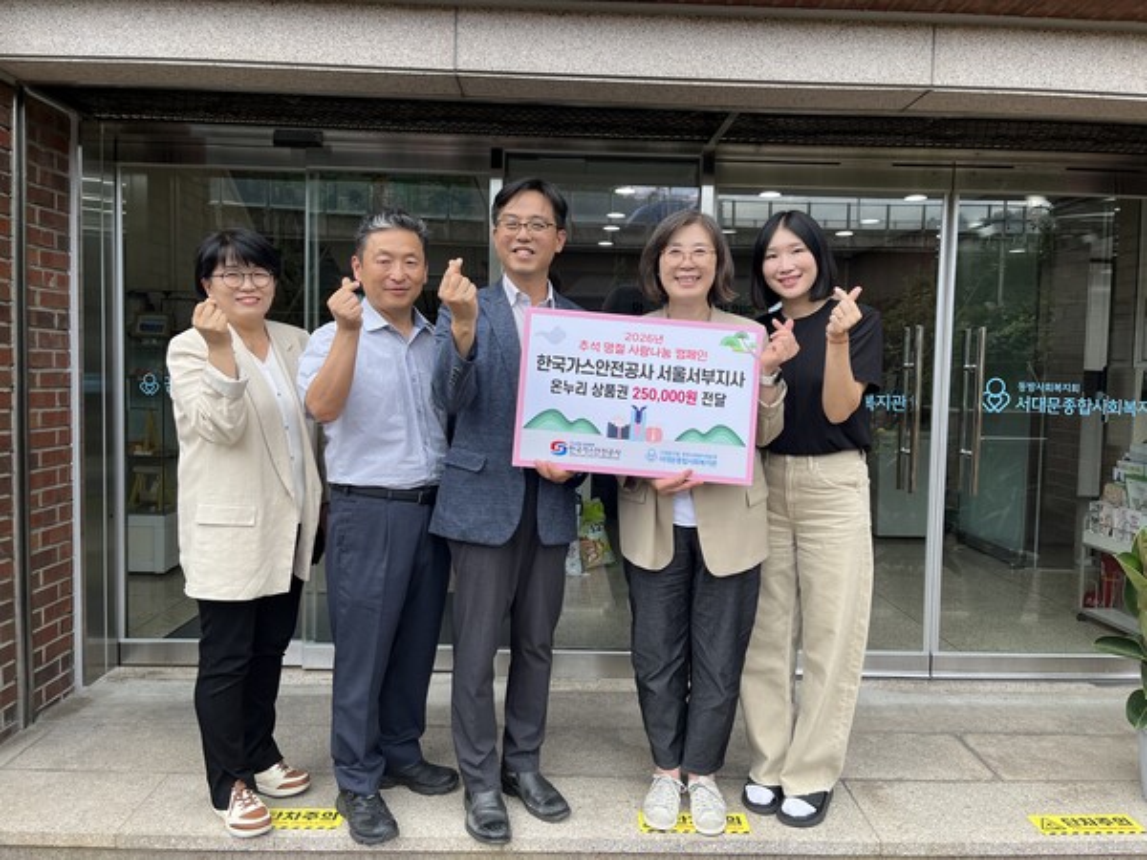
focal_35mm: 26
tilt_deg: -4.3
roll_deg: -1.0
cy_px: 430
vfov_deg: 53.1
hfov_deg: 67.3
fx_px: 862
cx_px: 574
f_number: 1.6
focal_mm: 5.1
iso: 50
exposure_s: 1/676
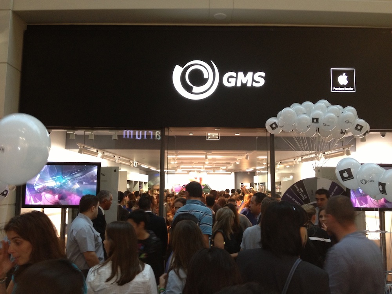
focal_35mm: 35
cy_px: 147
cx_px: 196
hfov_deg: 52.6
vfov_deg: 40.7
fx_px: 396
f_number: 2.4
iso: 125
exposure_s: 1/20
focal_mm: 4.28
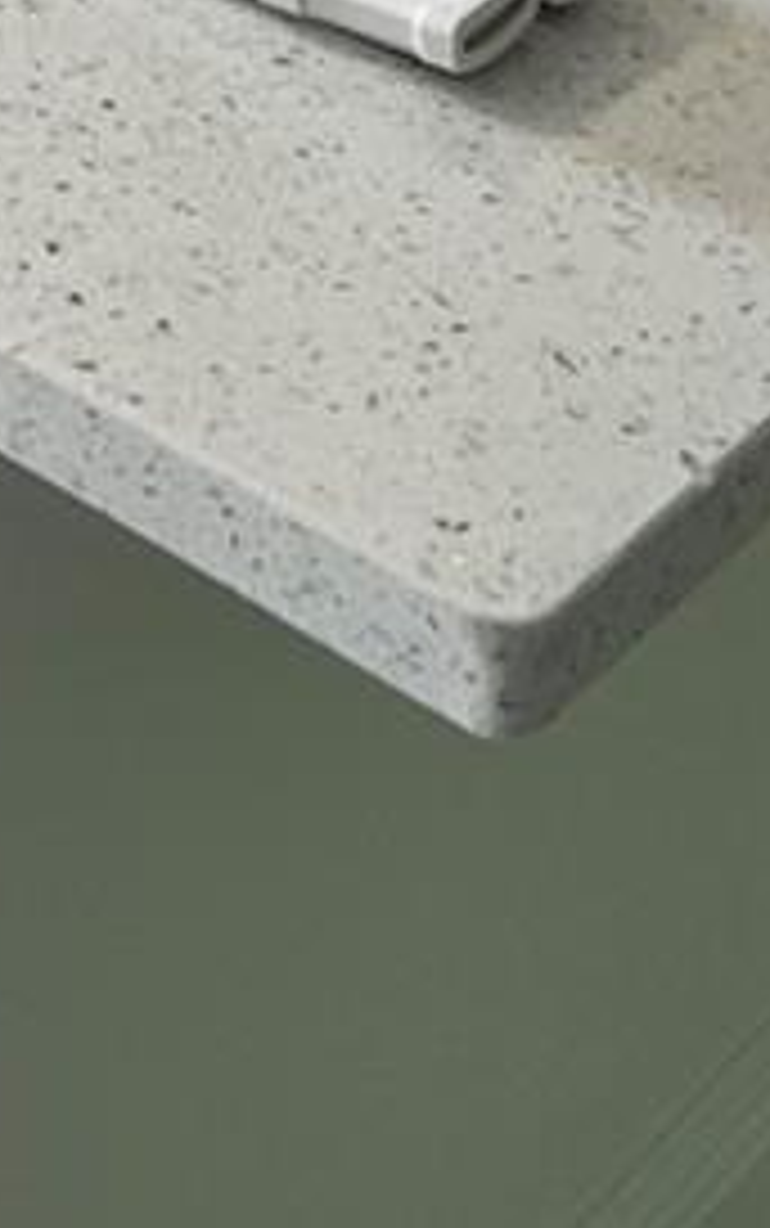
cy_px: -1349
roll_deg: -0.9
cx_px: -711
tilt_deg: -13.3
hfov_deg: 10.1
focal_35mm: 121
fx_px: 4056
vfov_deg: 14.0
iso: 64
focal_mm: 5.7
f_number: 1.5
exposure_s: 1/120
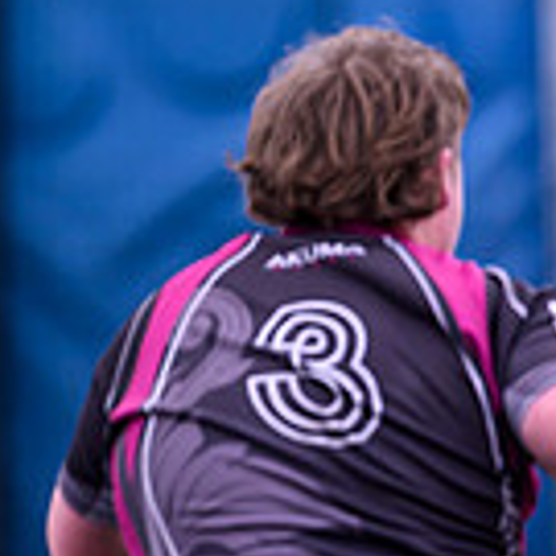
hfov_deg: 0.9
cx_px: 1444
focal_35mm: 1902
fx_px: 34563
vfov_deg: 0.9
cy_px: 814
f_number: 3.5
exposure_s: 1/1250
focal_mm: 400
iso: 500
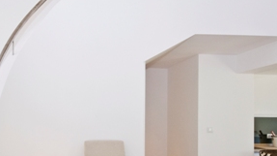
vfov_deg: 33.4
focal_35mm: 35
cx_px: 70
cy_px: 102
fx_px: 257
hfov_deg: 54.1
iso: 200
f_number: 11
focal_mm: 10
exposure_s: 1/13
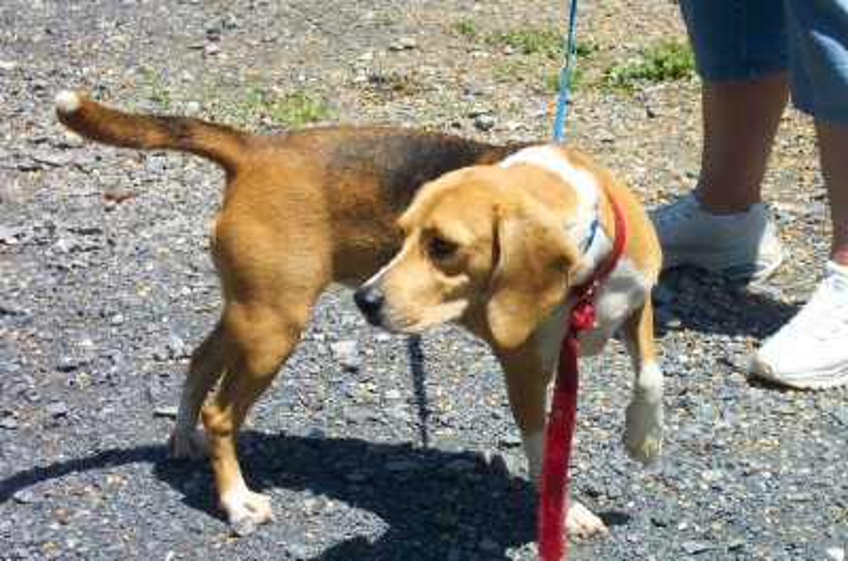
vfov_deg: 16.8
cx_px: 424
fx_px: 1904
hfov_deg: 25.1
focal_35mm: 81
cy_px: 280
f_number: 13
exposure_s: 1/90
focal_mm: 16.4
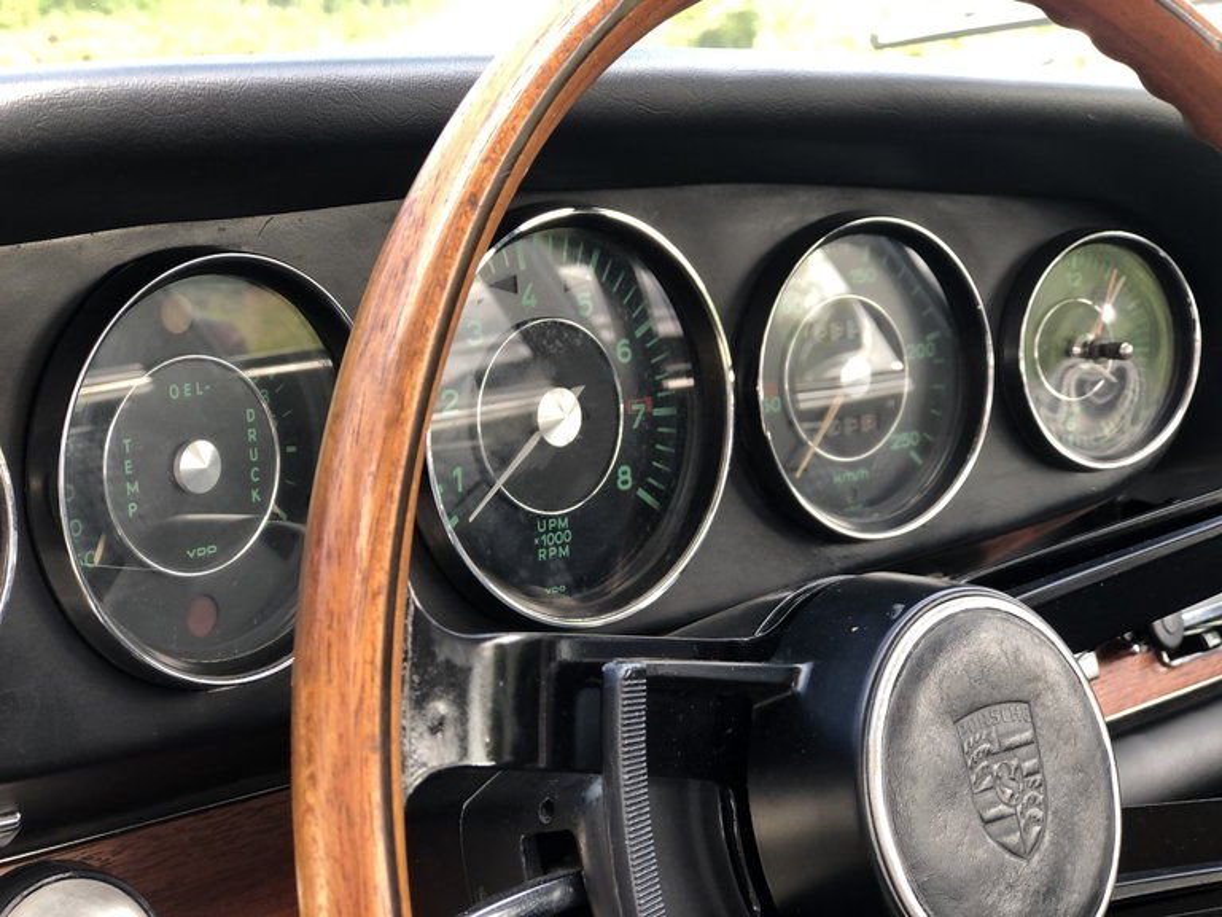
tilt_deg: -12.5
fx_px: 2012
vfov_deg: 25.7
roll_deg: -1.1
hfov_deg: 33.8
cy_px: 458
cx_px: 611
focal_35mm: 57
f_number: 2.8
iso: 25
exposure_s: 1/30
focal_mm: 6.6
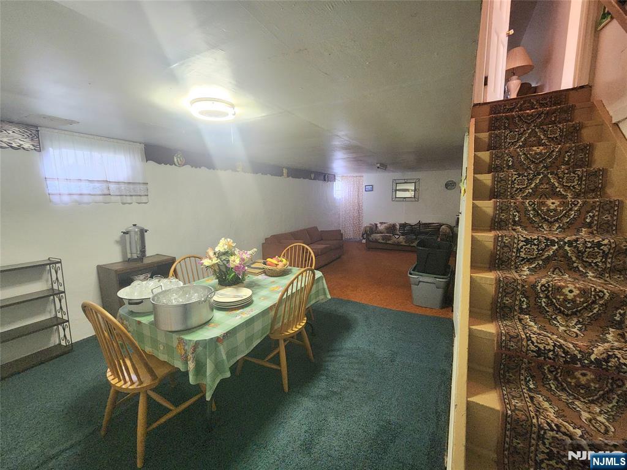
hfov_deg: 106.2
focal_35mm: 13
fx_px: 235
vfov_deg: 89.9
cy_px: 235
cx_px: 314
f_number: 2.2
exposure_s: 1/30
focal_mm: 2.2
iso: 500
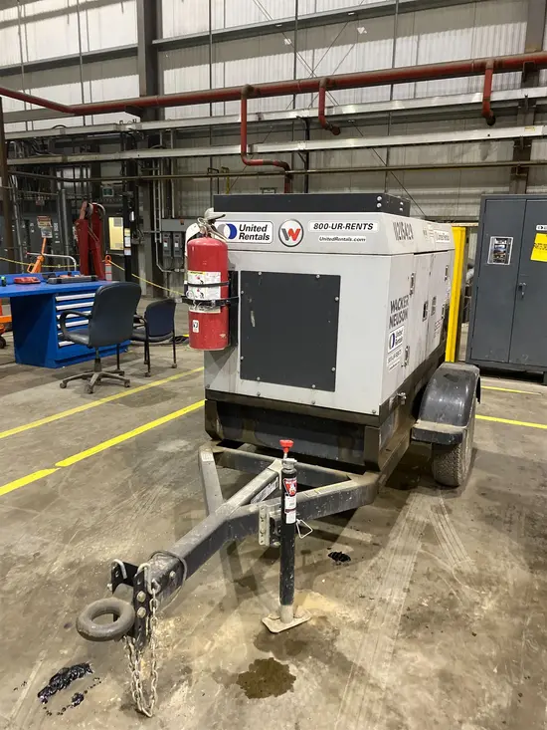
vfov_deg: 67.3
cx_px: 274
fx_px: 548
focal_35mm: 26
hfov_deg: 53.1
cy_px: 365
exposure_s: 1/40
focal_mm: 4.25
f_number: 1.8
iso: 500
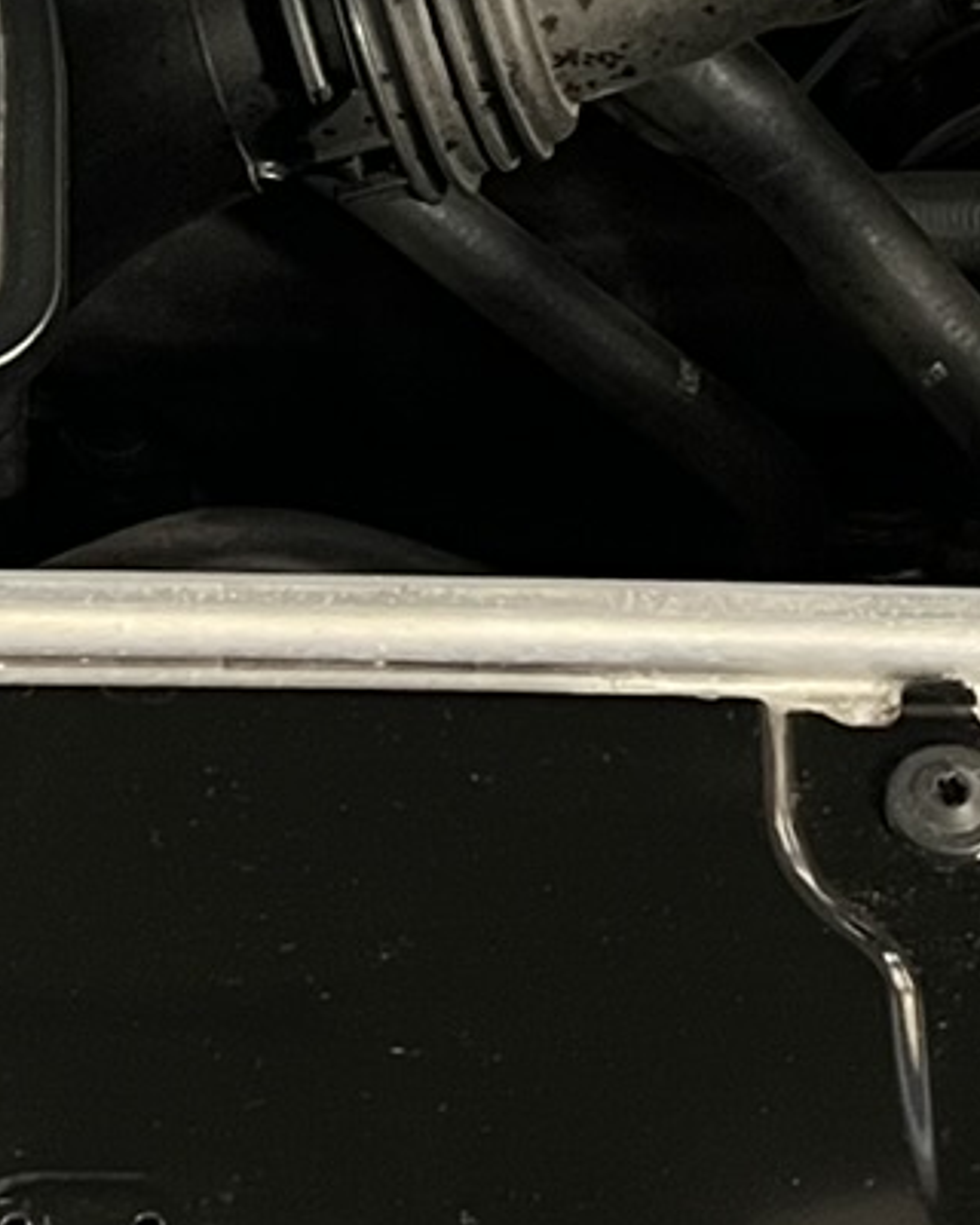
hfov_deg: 11.9
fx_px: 4713
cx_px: 432
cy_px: -211
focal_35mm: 130
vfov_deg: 14.4
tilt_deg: -48.6
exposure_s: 1/30
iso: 500
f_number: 1.5
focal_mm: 5.7
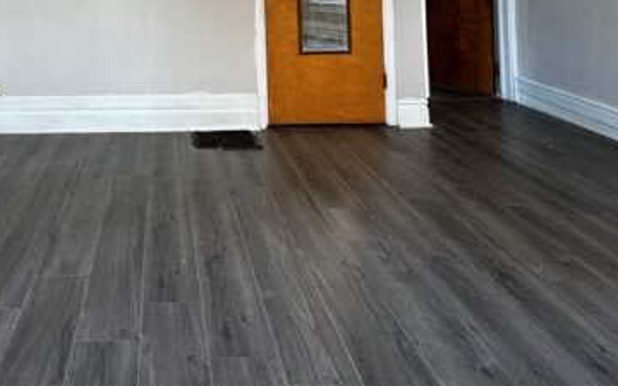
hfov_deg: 55.0
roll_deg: +1.5
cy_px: -48
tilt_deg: +0.9
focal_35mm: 33
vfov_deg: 33.1
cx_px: 144
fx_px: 556
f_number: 2.2
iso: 160
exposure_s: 1/120
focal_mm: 2.22
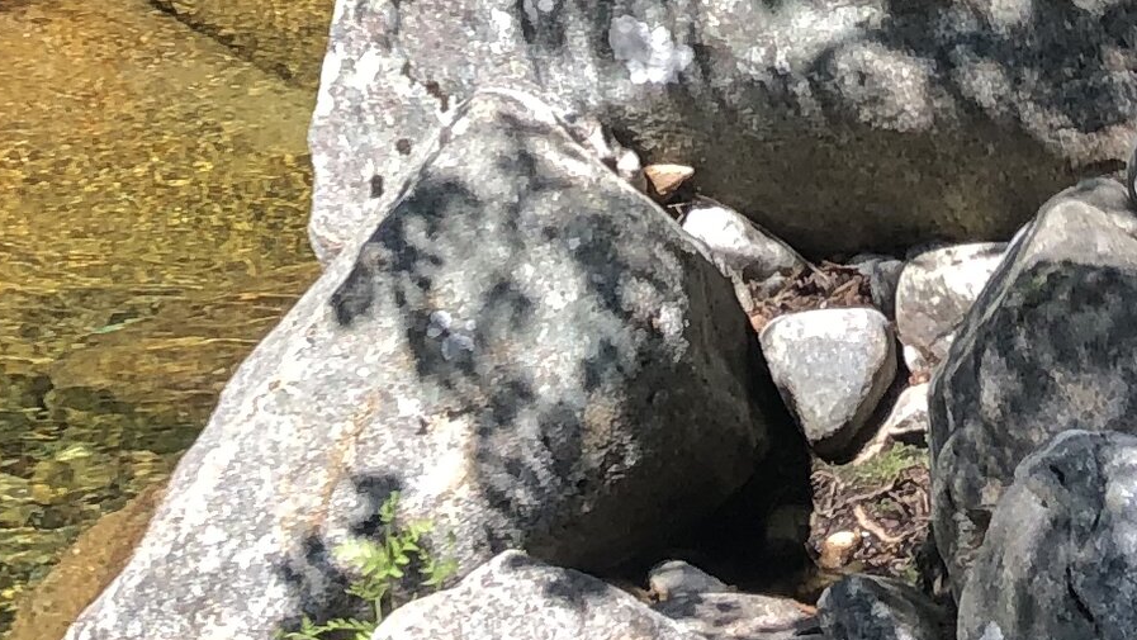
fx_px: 4101
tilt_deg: -2.9
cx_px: 1179
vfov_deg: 8.0
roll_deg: +0.7
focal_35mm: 136
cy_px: -1081
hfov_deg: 15.5
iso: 20
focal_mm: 4
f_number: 1.8
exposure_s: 1/489
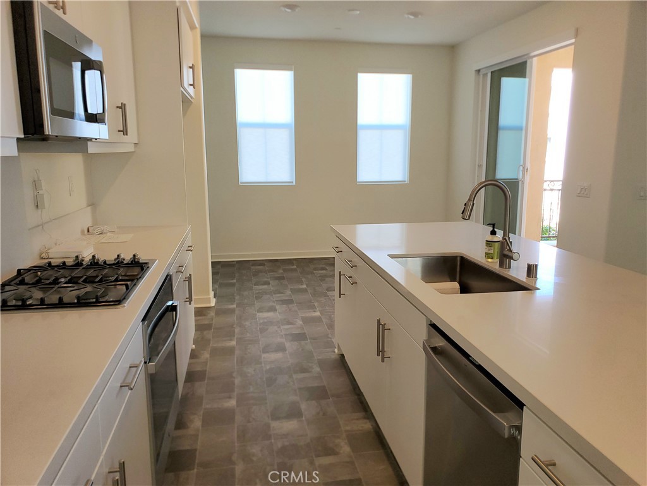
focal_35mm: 26
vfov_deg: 53.1
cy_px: 243
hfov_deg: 67.3
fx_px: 486
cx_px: 324
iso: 64
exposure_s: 1/120
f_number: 2.4
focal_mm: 4.3
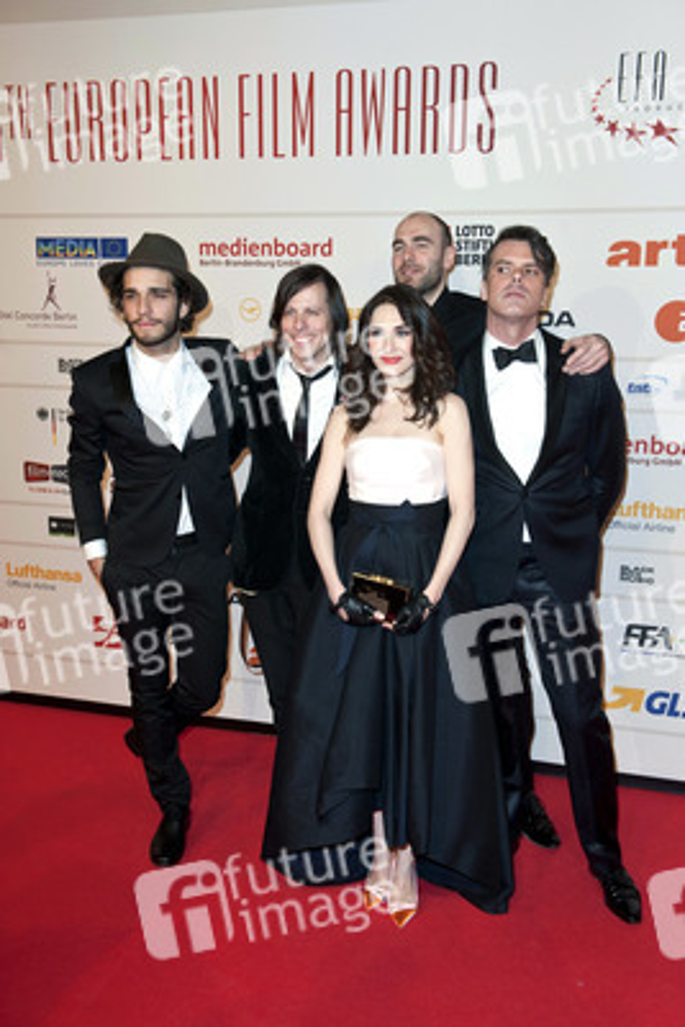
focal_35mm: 38
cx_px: 342
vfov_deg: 50.7
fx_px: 1084
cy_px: 514
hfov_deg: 35.1
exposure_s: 1/250
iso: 800
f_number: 5.6
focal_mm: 38
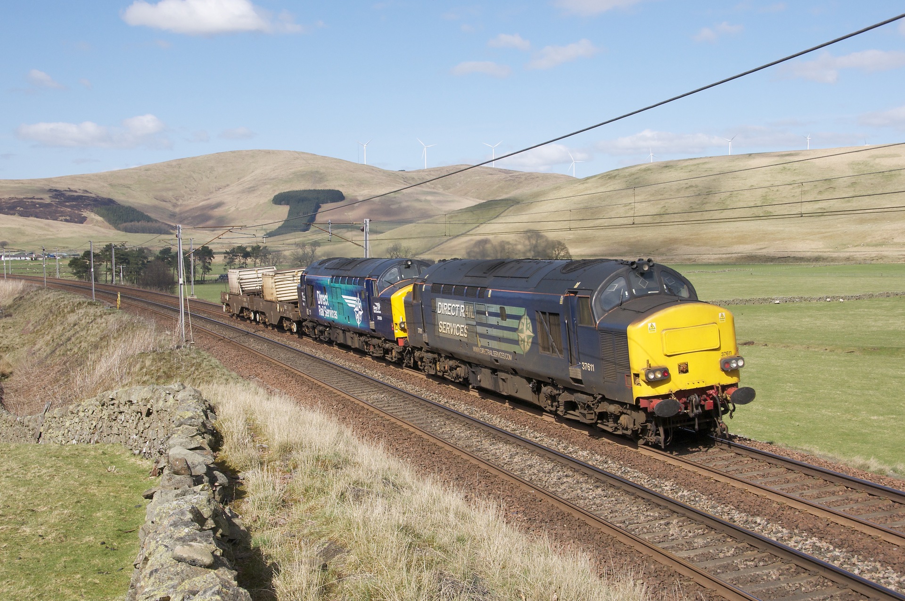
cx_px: 452
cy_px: 300
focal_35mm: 48
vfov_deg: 28.0
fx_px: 1205
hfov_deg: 41.2
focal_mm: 32
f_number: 9
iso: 640
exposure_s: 1/1000
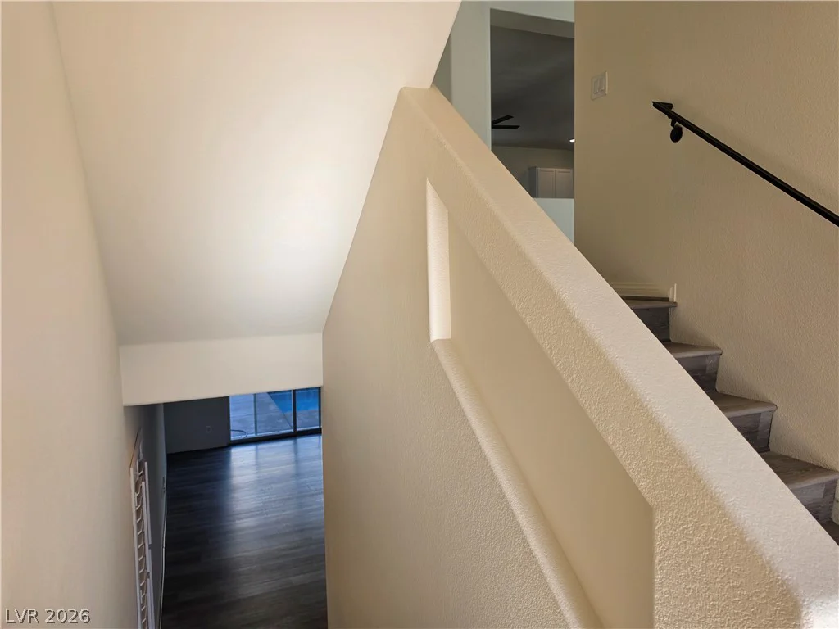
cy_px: 314
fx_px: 557
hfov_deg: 73.9
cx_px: 420
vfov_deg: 58.9
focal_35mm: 23
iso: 12
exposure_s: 1/120
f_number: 1.4
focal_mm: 6.5
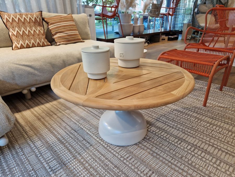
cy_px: 88
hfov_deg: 73.9
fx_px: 156
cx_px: 118
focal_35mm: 23
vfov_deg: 58.9
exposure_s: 1/180
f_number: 1.8
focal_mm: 5.4
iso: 100
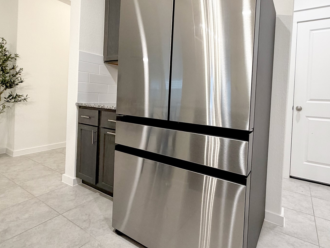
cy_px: 100
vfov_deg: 62.9
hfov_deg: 79.0
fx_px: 200
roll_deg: -2.7
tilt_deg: -1.4
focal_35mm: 21
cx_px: 168
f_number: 2.2
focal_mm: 2.22
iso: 200
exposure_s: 1/60
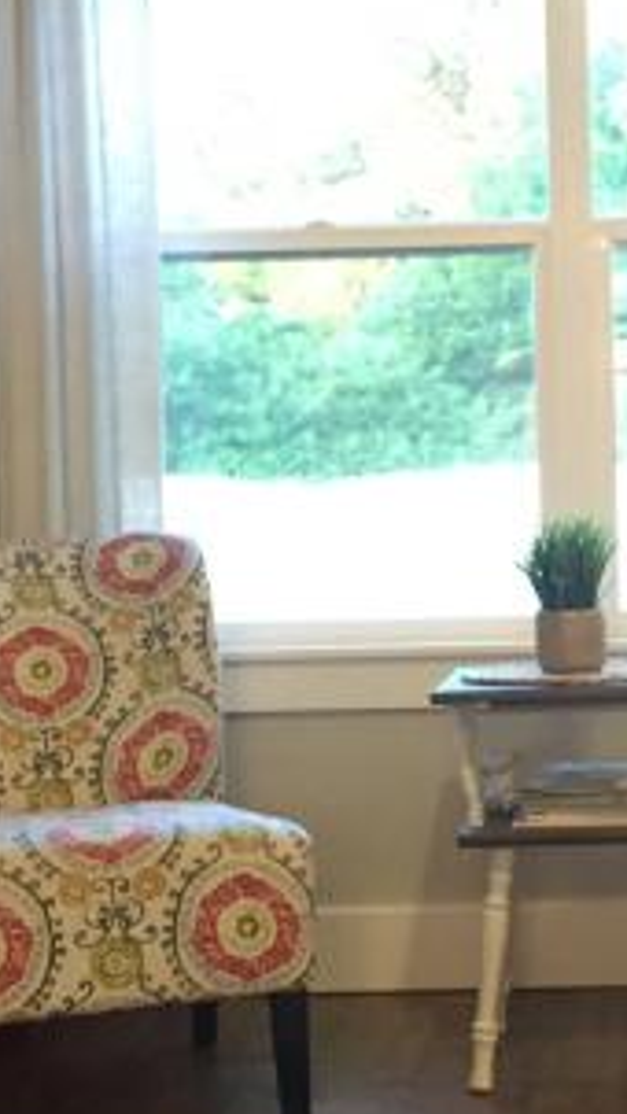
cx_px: 572
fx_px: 1979
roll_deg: +0.1
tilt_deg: -2.0
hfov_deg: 17.7
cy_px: 568
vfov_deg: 31.4
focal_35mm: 67
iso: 250
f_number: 2.2
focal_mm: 4.15
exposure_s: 1/30
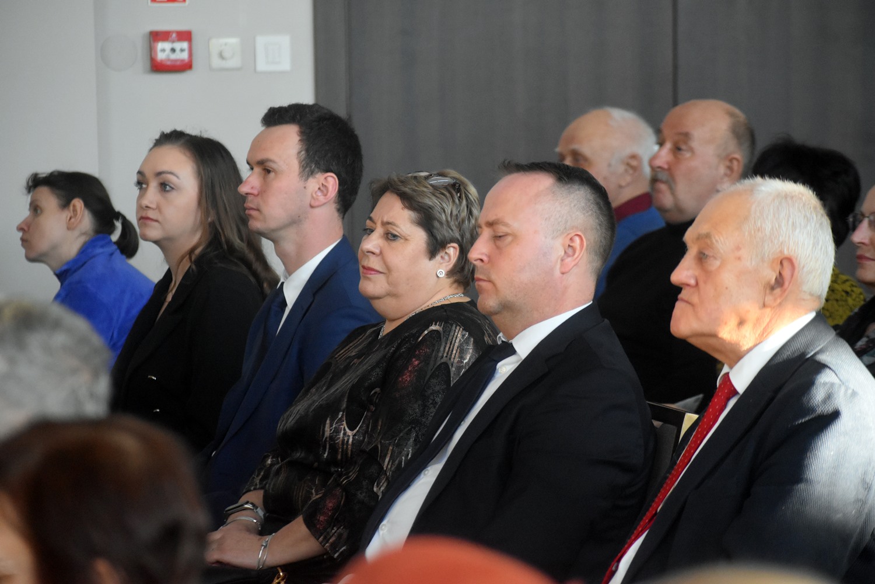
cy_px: 292
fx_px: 4739
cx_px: 438
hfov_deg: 10.5
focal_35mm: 195
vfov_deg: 7.0
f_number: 4.8
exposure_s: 1/200
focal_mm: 130
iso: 3200
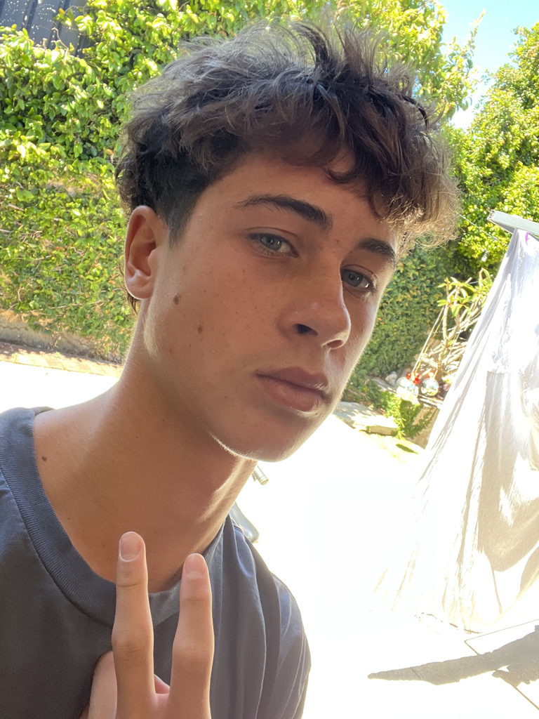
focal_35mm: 30
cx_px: 270
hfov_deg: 46.8
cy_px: 360
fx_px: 623
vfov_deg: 60.0
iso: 100
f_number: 2.2
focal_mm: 2.71
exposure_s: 1/99
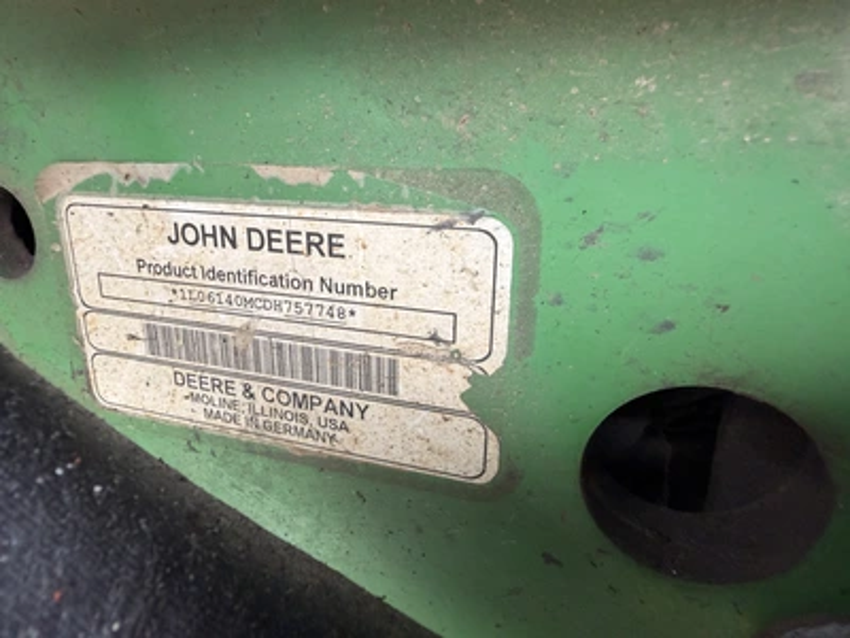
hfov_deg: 71.6
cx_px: 425
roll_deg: -0.7
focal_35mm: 24
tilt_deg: -12.7
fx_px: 589
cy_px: 319
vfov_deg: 56.8
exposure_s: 1/121
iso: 200
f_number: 2.2
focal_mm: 2.22
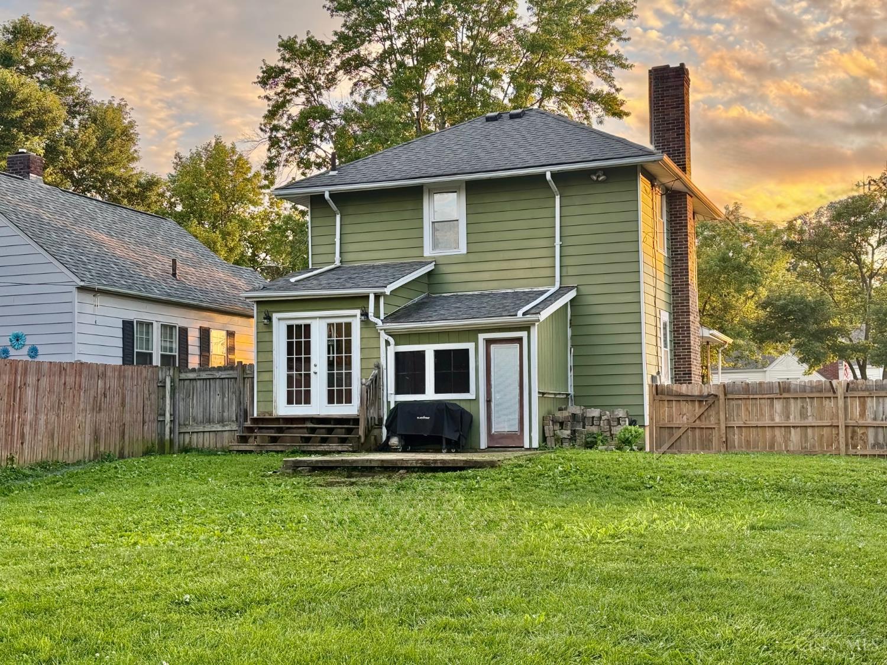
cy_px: 332
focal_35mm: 48
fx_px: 1230
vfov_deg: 30.3
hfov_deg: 39.7
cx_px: 444
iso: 64
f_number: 1.78
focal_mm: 6.76
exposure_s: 1/195
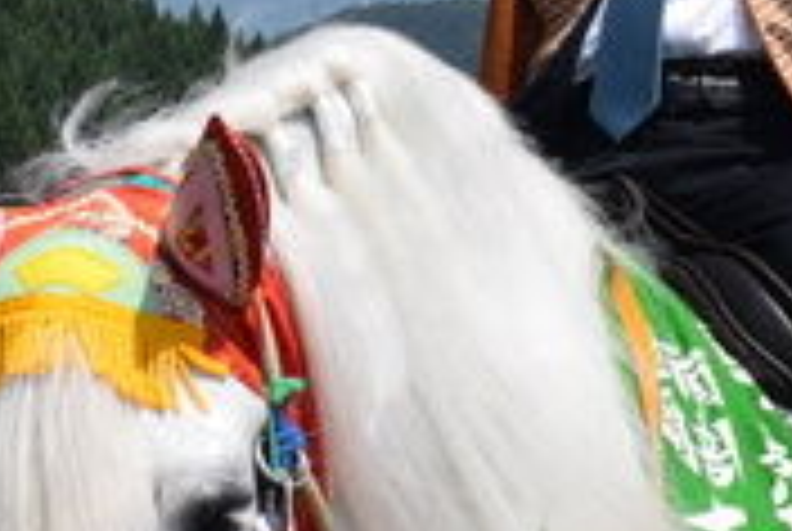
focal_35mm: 236
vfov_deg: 5.8
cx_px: 223
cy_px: -22
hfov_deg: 8.7
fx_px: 5201
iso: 200
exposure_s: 1/500
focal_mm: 34
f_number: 11
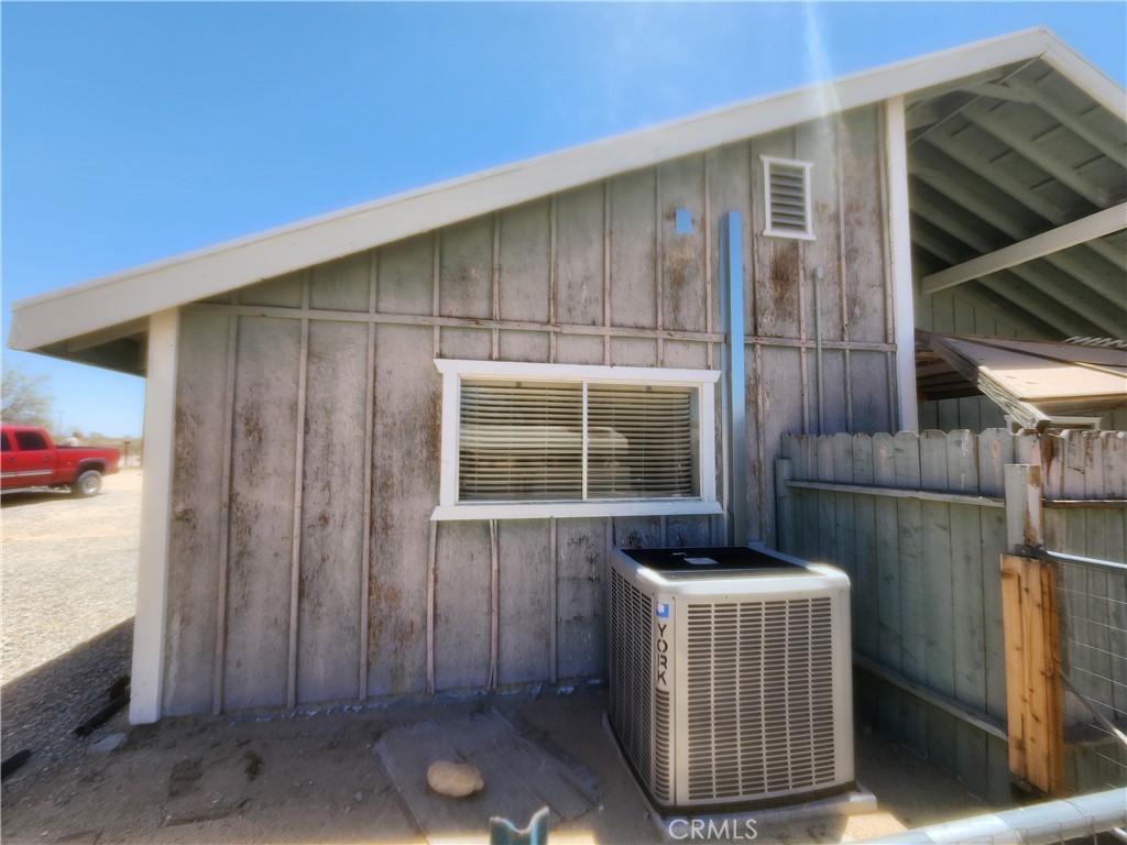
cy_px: 422
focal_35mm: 13
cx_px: 564
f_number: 2.2
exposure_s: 1/1064
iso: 50
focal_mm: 2.2
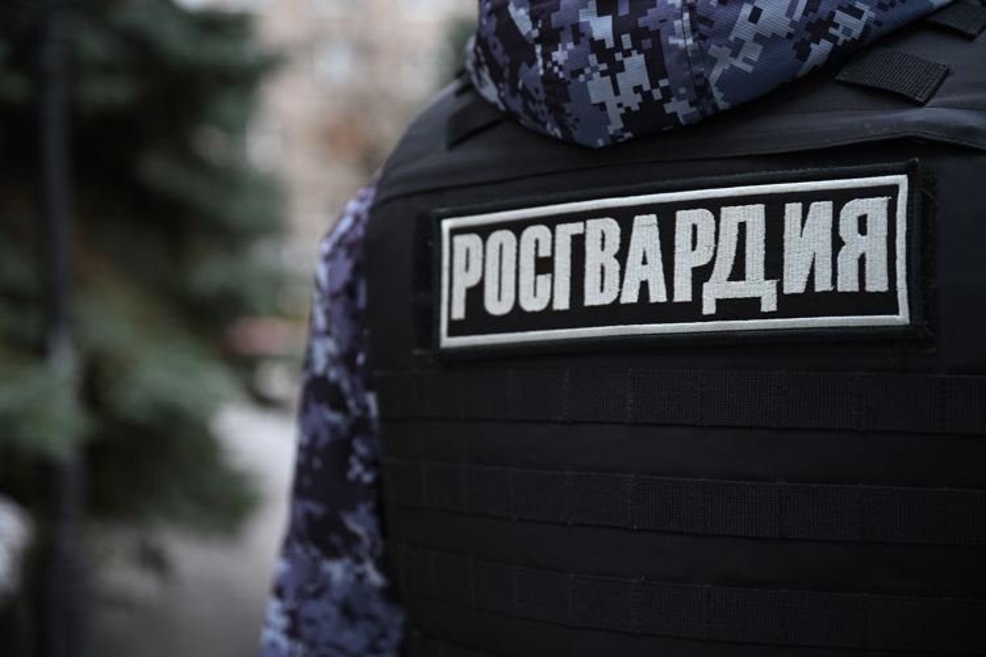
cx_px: 493
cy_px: 328
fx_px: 1397
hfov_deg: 38.9
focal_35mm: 51
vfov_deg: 26.5
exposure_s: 1/125
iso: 320
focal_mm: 51
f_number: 2.8
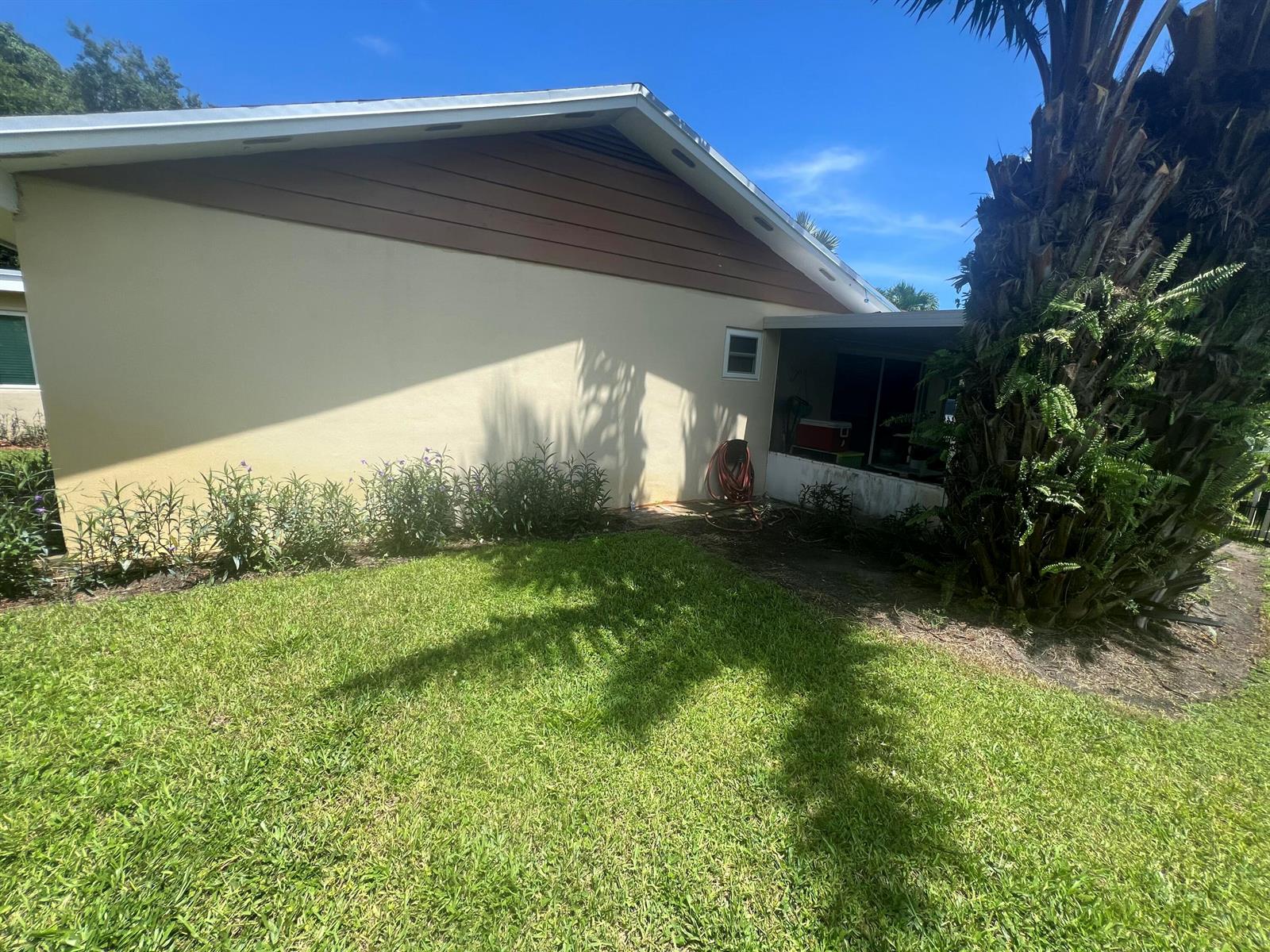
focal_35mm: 13
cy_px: 476
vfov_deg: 89.9
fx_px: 477
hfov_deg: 106.2
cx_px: 635
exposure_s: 1/786
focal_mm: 1.57
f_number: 1.8
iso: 32
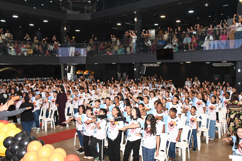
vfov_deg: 40.0
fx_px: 222
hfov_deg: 57.2
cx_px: 121
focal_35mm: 33
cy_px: 80
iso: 5000
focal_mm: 22
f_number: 5.6
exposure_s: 1/250
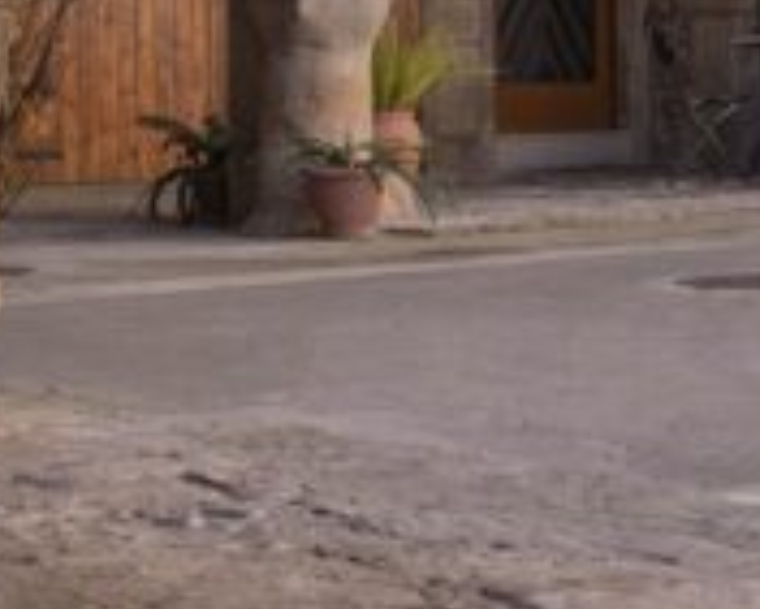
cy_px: -43
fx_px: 2858
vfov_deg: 12.0
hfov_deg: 14.4
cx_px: -272
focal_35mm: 127
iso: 160
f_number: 5
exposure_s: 1/125
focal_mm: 31
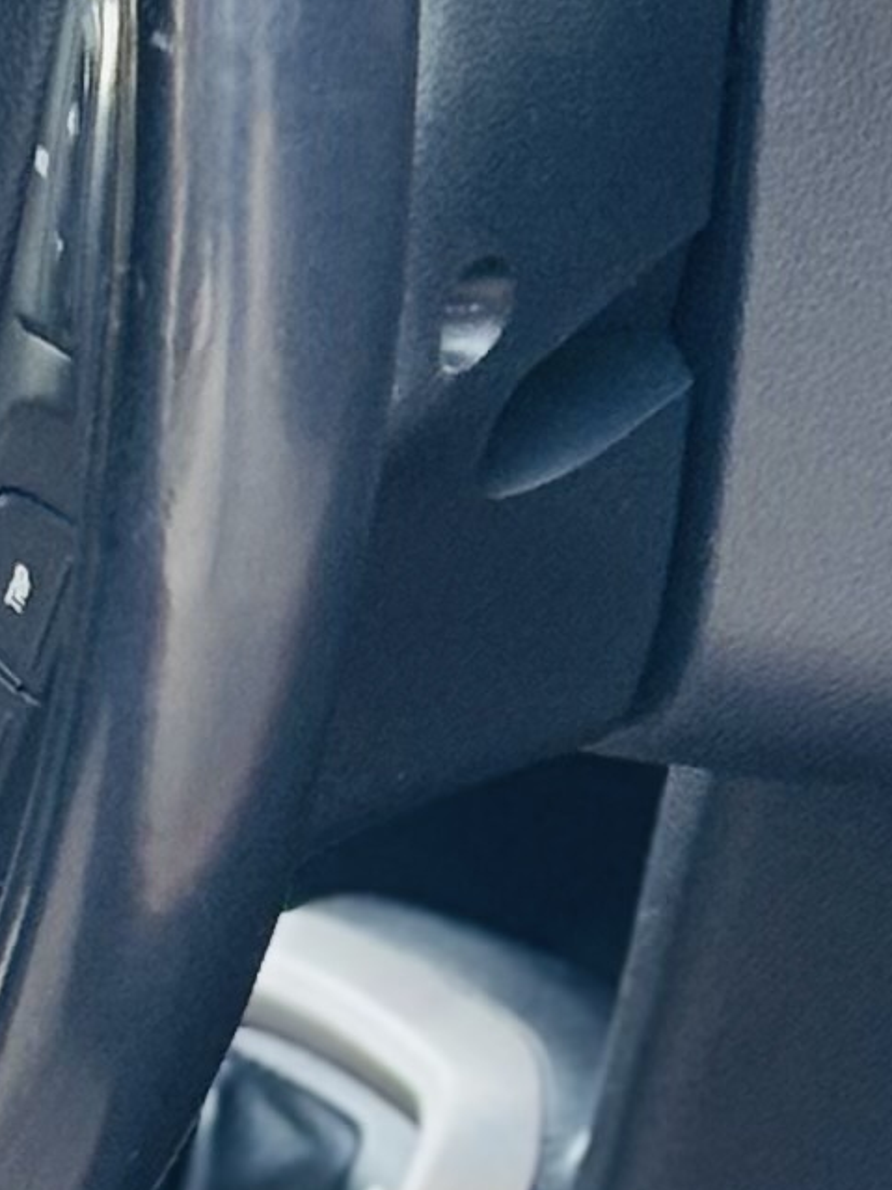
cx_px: -331
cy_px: 1244
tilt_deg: -19.9
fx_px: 11273
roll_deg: +29.1
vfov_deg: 6.0
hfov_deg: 4.5
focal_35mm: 328
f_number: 1.6
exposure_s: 1/60
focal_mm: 5.96
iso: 64
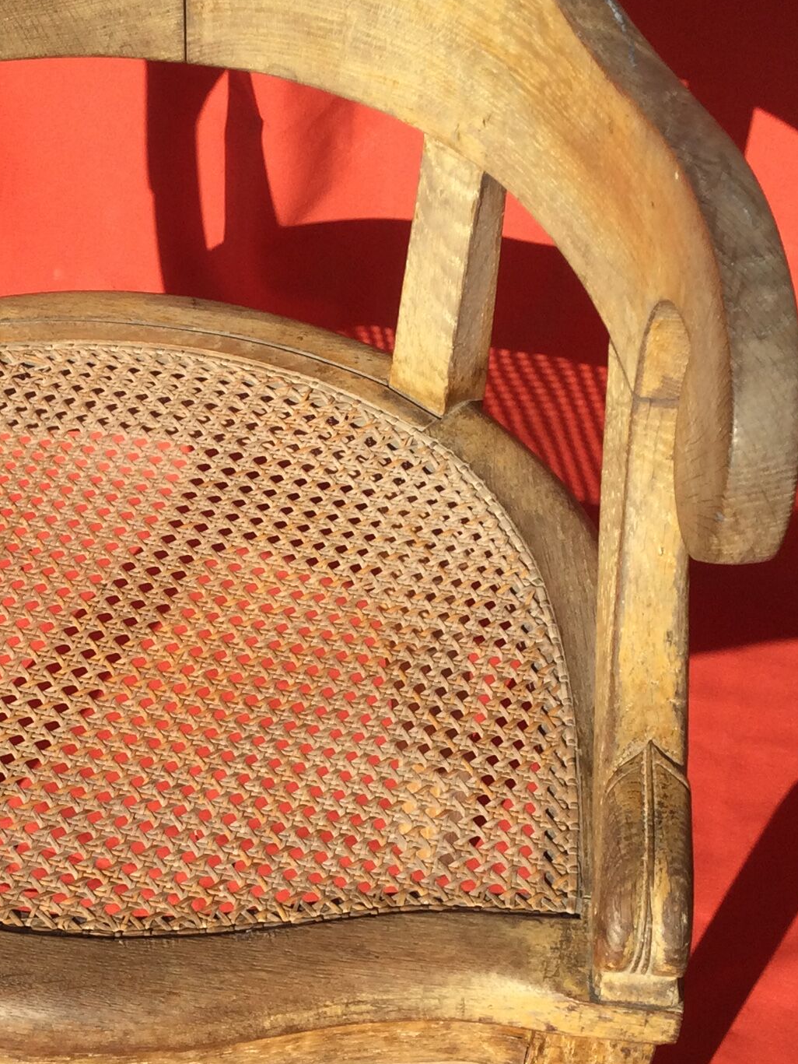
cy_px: 693
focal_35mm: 74
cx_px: 68
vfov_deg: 26.2
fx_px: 2273
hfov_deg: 19.5
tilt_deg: -48.2
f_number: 2.4
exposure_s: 1/696
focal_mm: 3.3
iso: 25
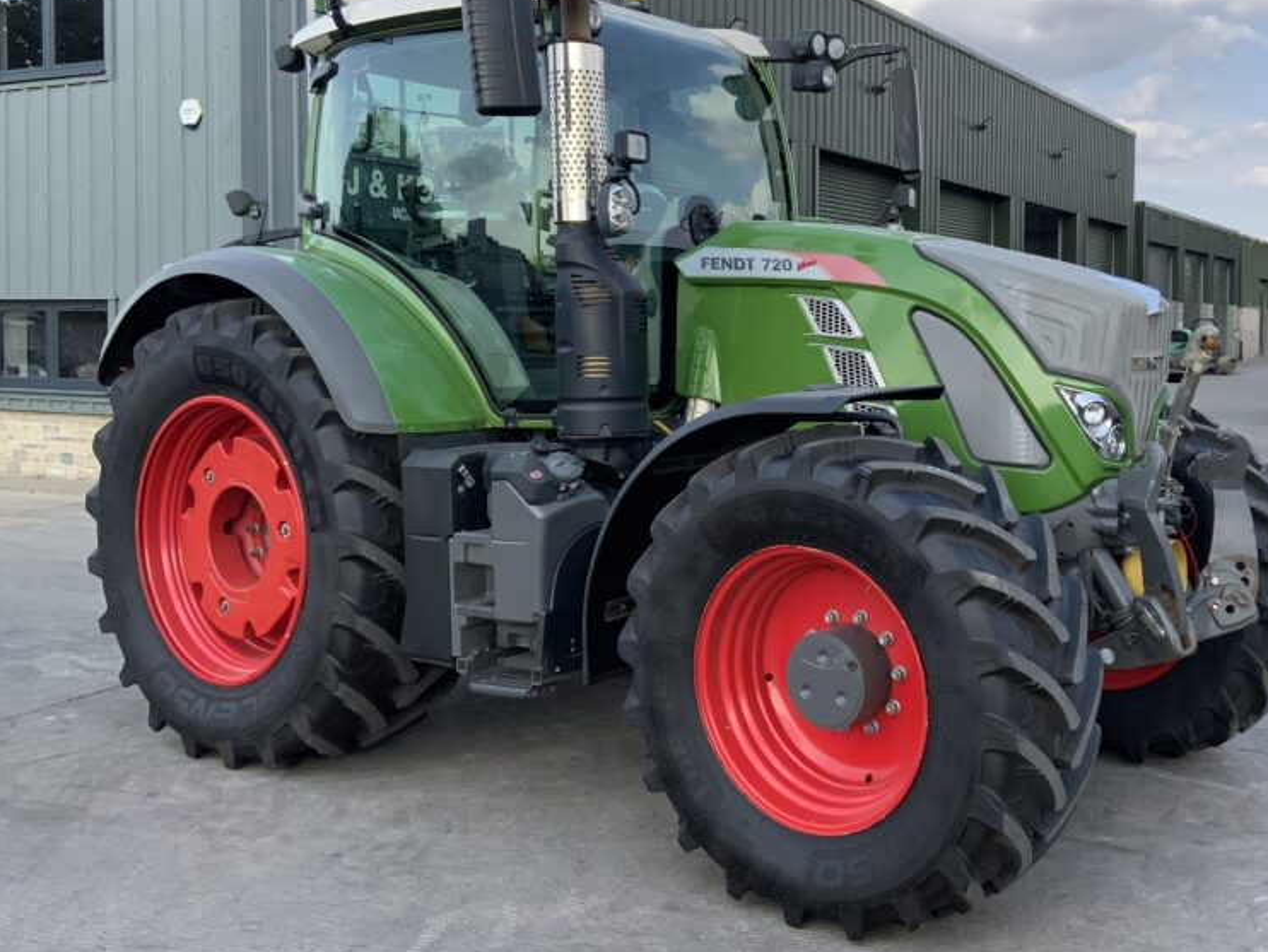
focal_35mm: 40
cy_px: 385
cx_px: 817
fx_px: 1466
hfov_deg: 46.2
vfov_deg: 35.9
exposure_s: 1/650
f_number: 1.8
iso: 16
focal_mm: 3
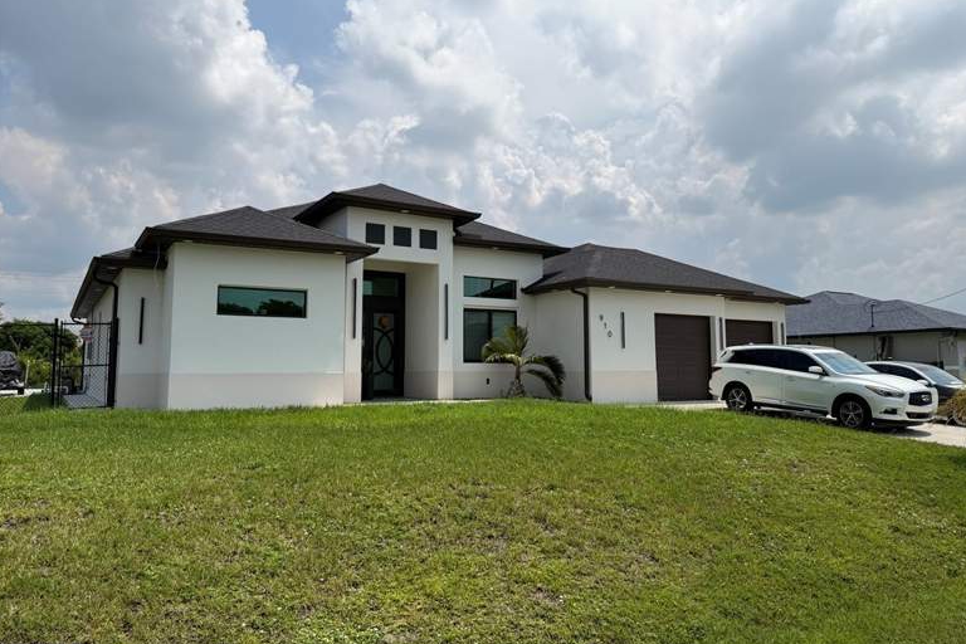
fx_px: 698
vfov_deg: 49.5
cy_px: 292
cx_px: 494
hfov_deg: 69.4
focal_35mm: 26
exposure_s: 1/6711
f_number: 1.78
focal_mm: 6.76
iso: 100
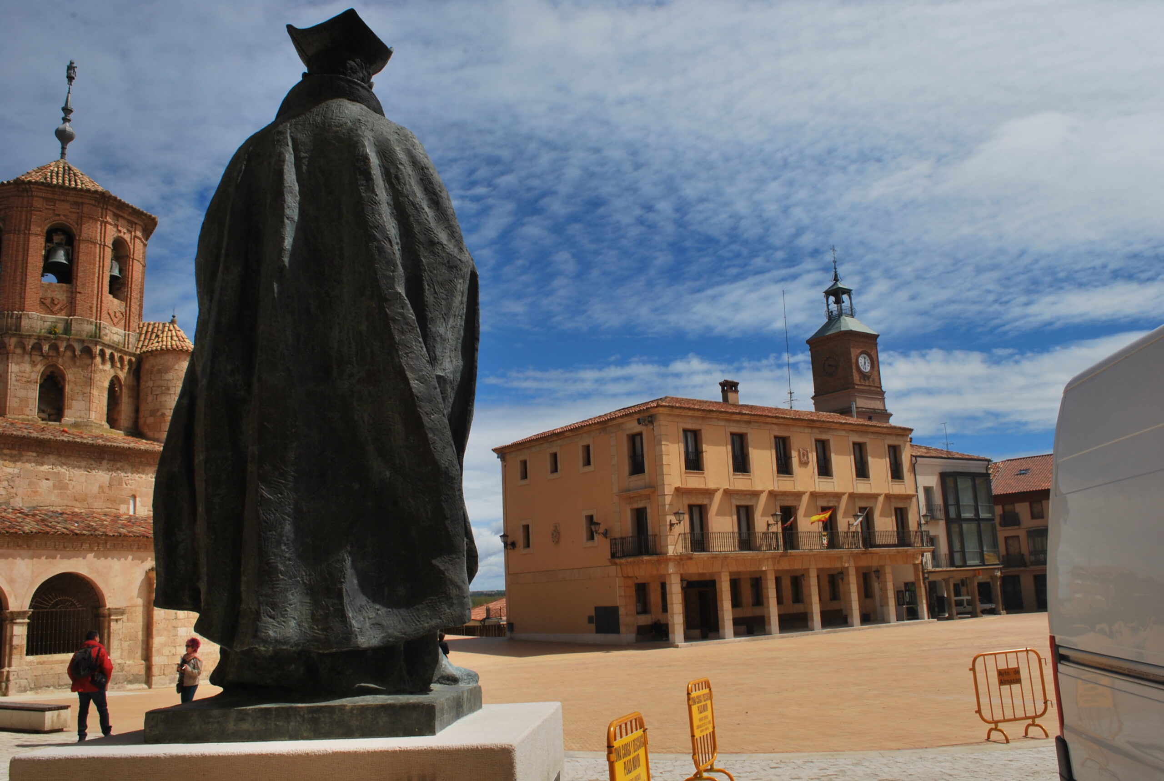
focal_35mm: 30
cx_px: 582
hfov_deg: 61.8
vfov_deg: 43.8
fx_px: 972
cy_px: 390
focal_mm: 20
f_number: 18
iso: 100
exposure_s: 1/125
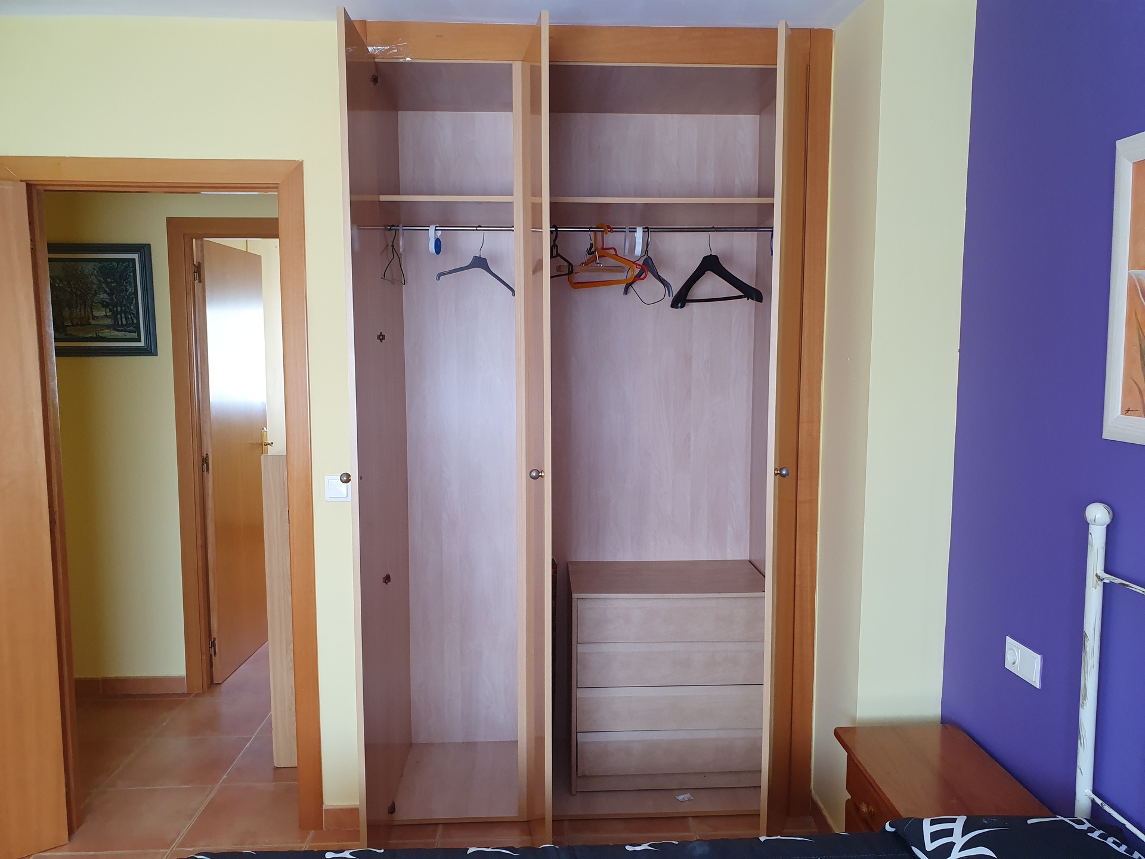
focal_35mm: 26
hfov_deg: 67.3
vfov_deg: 53.1
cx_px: 572
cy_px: 430
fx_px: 860
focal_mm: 4.32
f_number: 2.4
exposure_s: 1/100
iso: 160
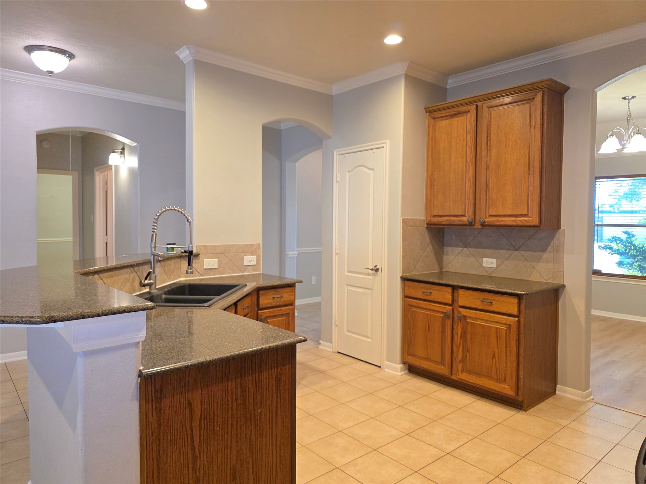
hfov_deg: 73.9
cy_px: 242
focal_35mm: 23
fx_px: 429
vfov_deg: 58.9
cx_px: 323
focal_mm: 6.3
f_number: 1.7
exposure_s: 1/120
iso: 320
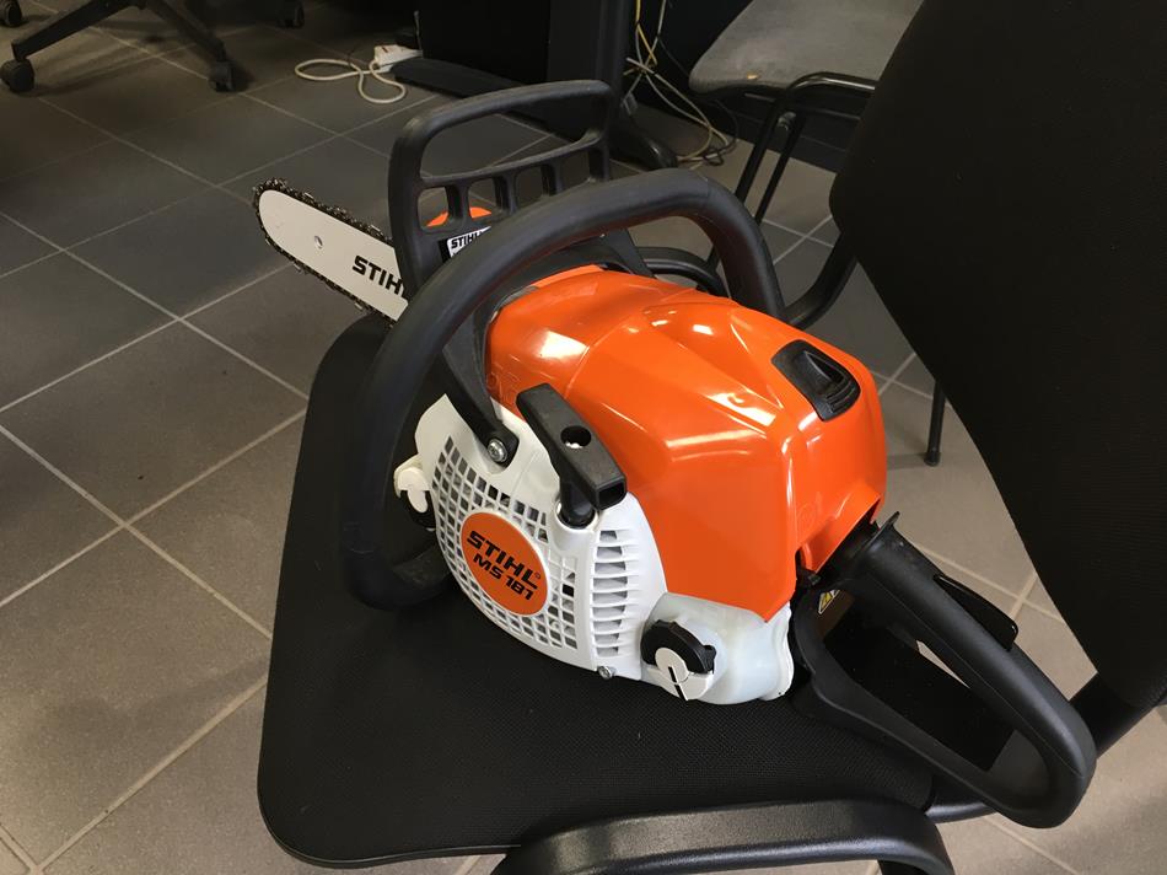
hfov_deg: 61.7
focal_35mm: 29
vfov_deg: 48.2
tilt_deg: -40.6
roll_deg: -3.0
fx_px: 977
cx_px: 584
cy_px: 438
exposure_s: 1/33
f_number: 2.2
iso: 80
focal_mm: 4.15
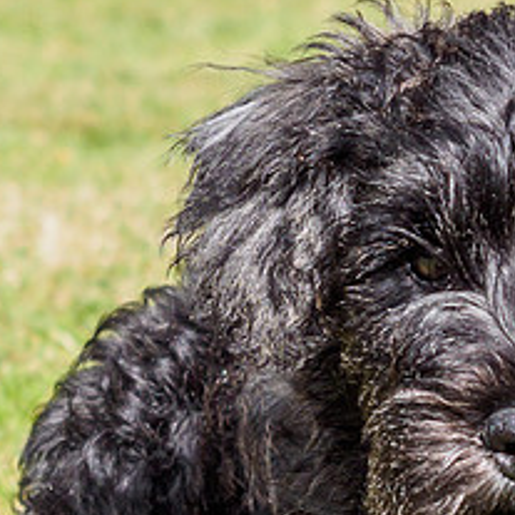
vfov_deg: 4.8
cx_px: 525
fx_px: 6177
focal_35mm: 367
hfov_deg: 4.8
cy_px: 458
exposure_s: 1/1000
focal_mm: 40
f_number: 4
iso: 200
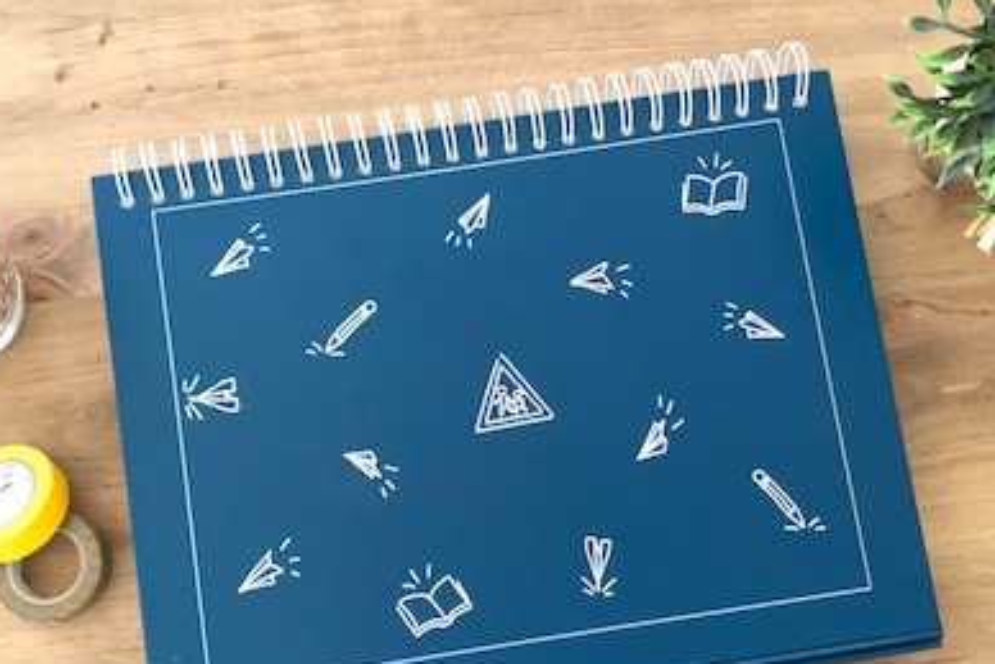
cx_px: 464
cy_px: 361
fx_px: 1327
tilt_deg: -82.0
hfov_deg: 41.1
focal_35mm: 48
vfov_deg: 28.1
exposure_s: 1/50
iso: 25
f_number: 1.8
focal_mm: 3.99
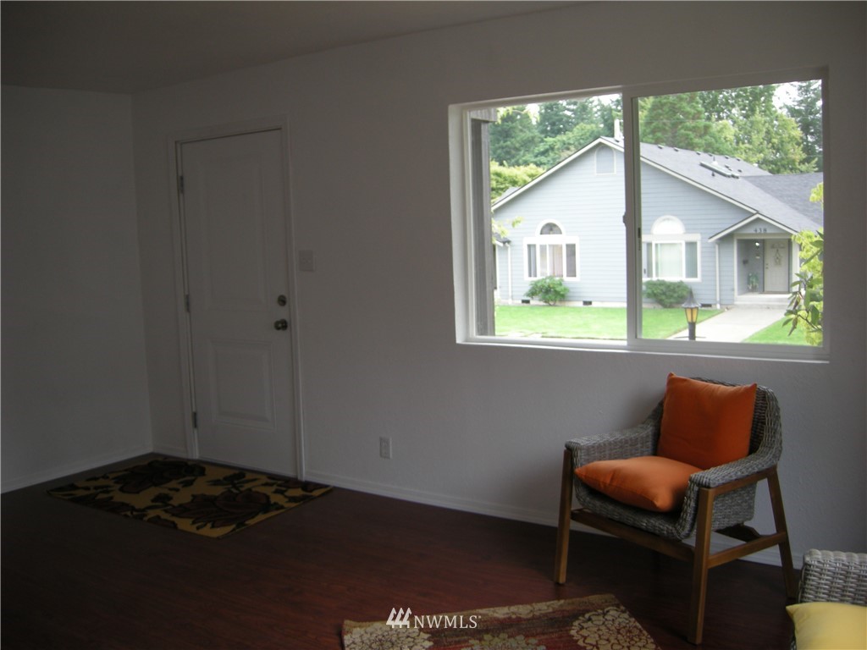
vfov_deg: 39.7
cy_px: 325
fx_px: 902
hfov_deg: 51.4
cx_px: 434
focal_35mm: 36
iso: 64
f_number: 2.7
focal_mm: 7.5
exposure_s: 1/60.6
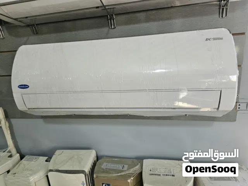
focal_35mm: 23
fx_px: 165
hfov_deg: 73.9
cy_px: 93
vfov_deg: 58.9
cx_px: 124
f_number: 1.7
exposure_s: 1/190
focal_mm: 6.3
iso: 250
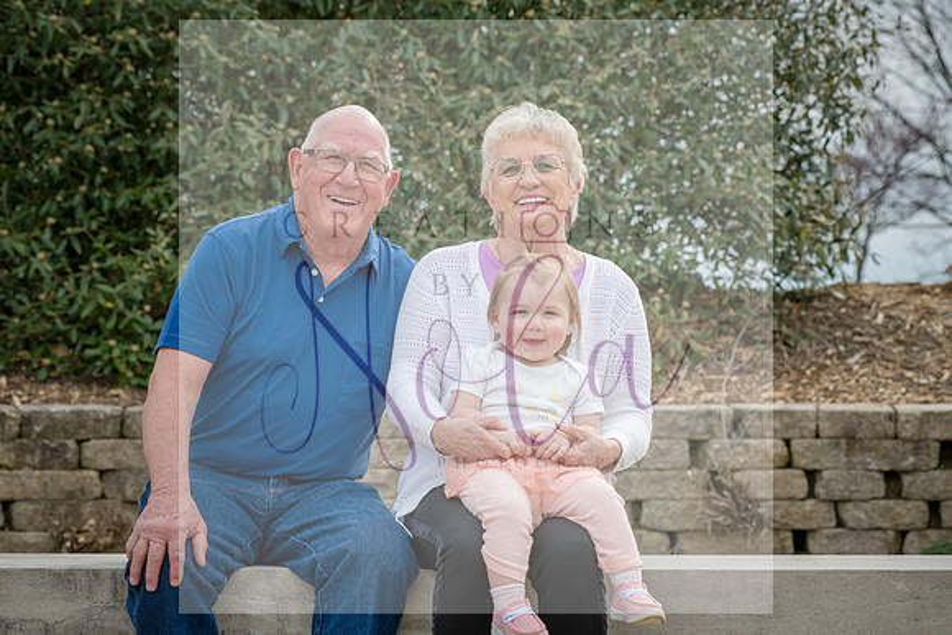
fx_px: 2645
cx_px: 476
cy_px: 318
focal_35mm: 100
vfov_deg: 13.7
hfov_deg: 20.4
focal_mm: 100
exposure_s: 1/640
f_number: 8
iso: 400
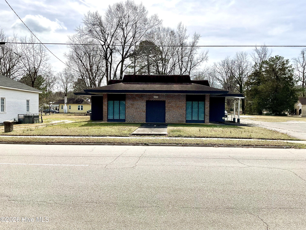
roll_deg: -1.3
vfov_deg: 48.2
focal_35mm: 29
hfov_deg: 61.7
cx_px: 153
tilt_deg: -0.9
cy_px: 115
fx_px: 256
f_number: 1.8
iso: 16
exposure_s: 1/3788
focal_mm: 3
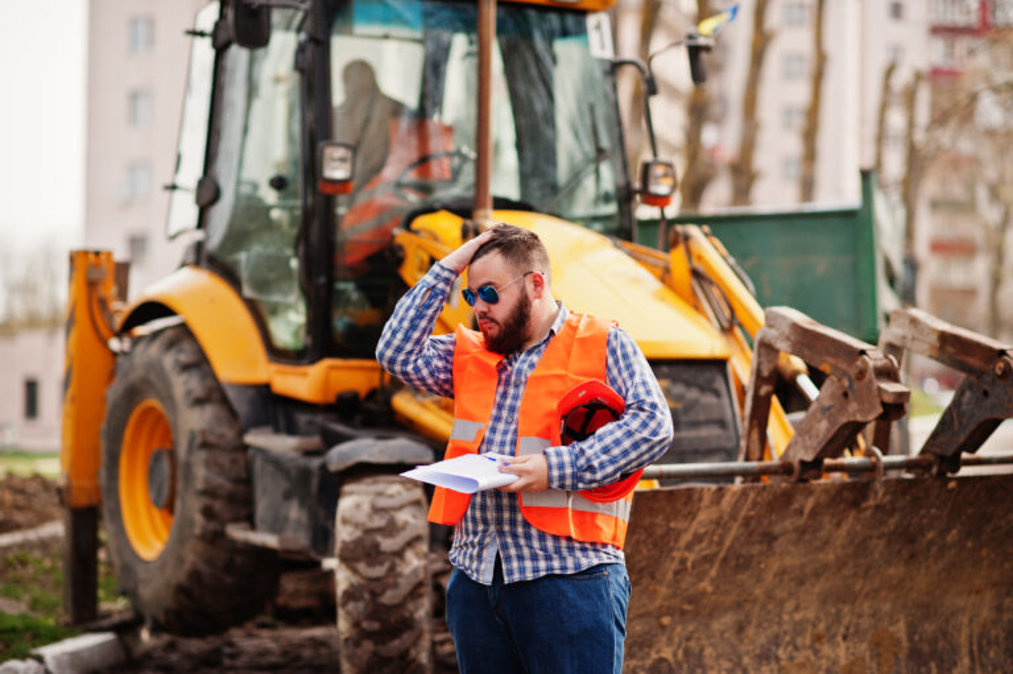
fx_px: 2390
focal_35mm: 85
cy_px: 337
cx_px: 506
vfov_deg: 16.1
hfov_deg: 23.9
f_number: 2.2
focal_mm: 85
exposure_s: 1/2500
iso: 200
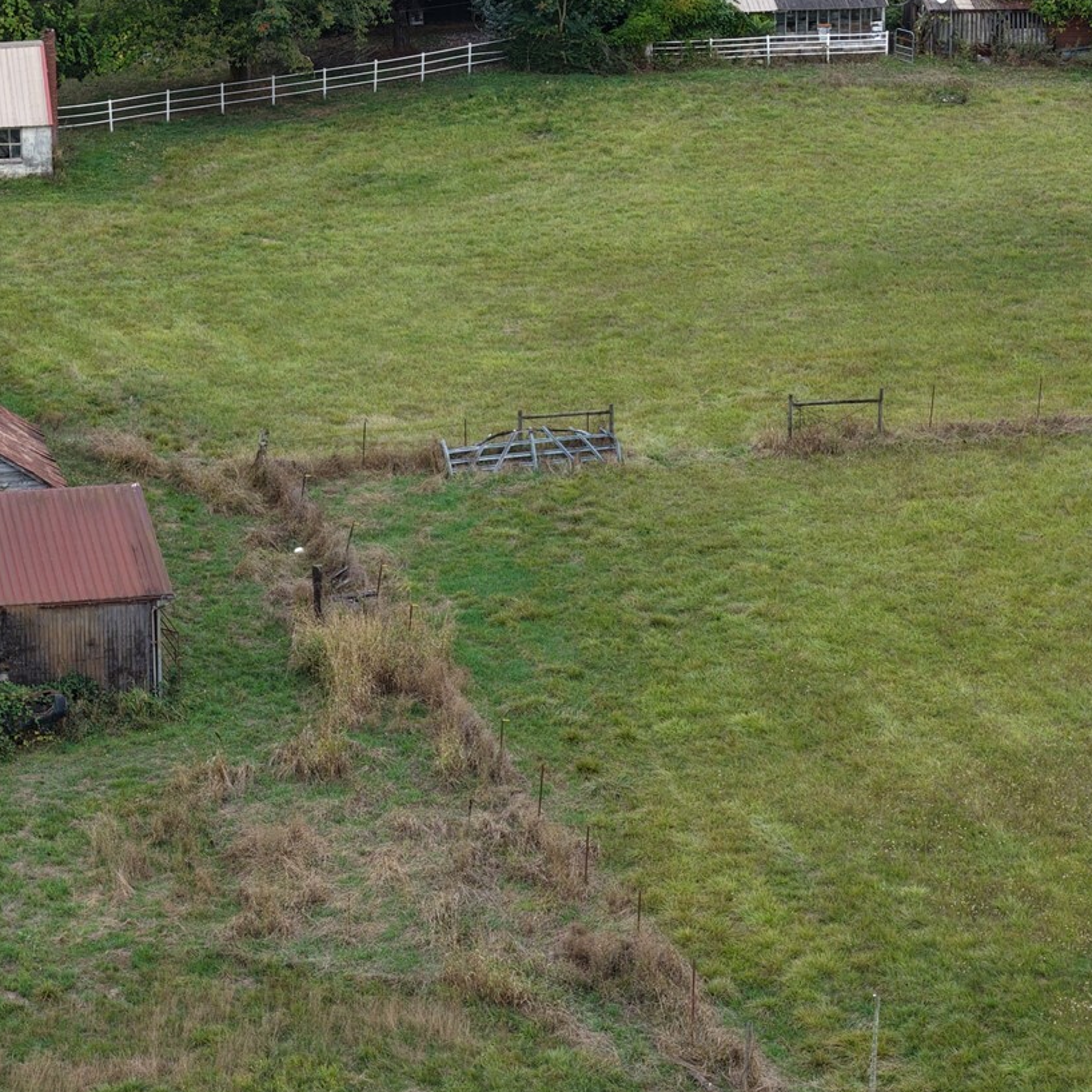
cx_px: 595
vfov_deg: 14.4
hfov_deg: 14.4
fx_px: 4319
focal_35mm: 121
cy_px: 350
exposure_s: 1/240
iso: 100
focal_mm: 19.35
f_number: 2.8
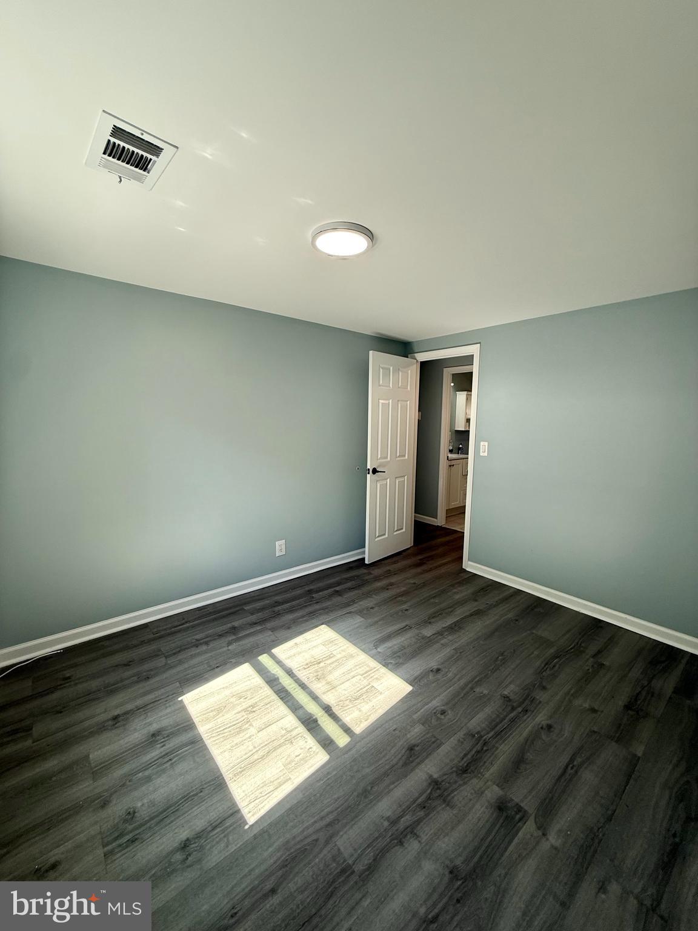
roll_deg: -1.3
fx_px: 376
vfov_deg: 102.1
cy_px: 466
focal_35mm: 14
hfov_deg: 85.7
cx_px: 349
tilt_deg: -6.1
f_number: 2.2
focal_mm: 2.22
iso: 80
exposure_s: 1/120
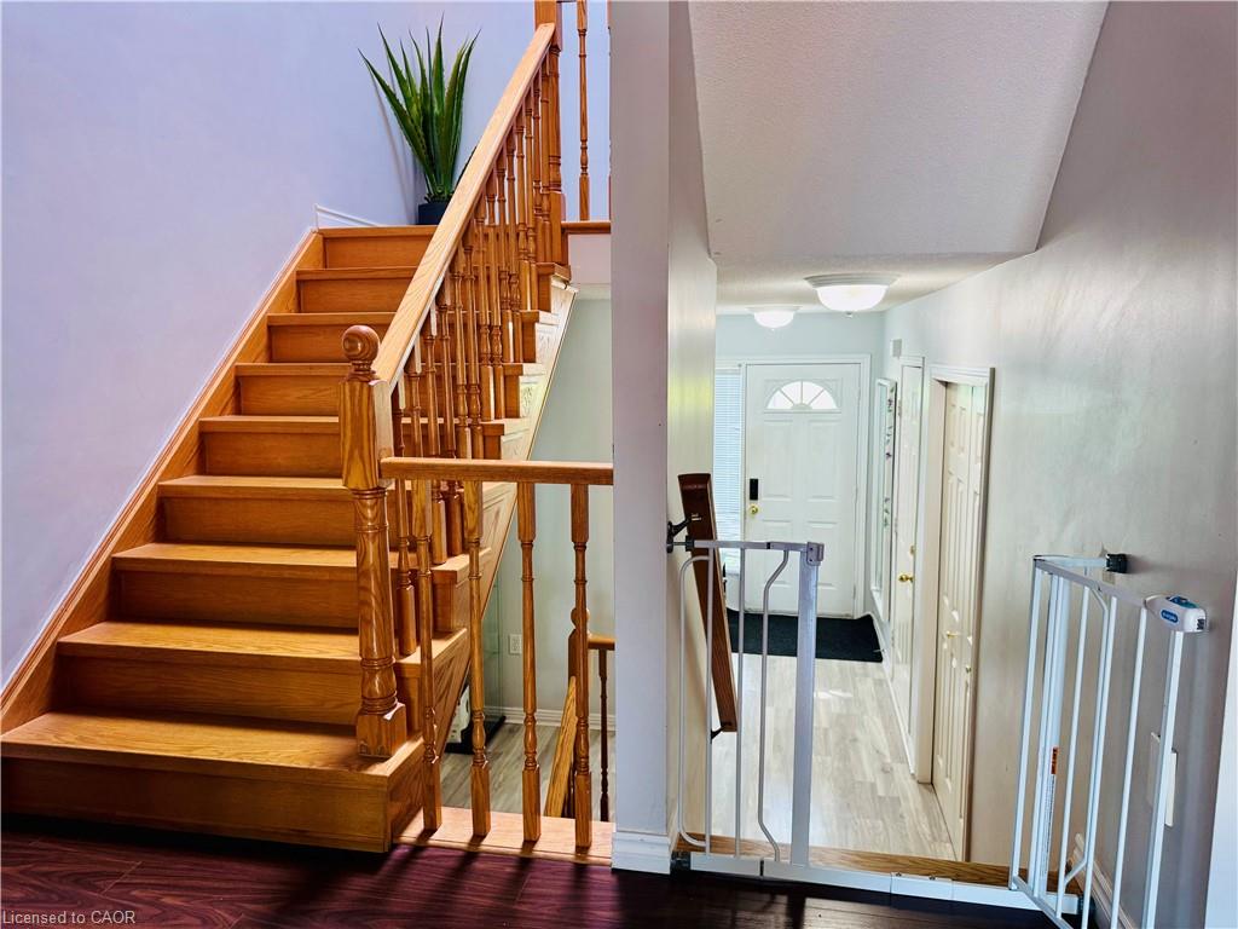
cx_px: 619
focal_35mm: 24
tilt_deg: -7.6
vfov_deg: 56.8
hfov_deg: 71.6
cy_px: 464
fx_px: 858
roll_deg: +0.4
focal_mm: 6.76
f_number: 1.78
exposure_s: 1/60
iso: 200
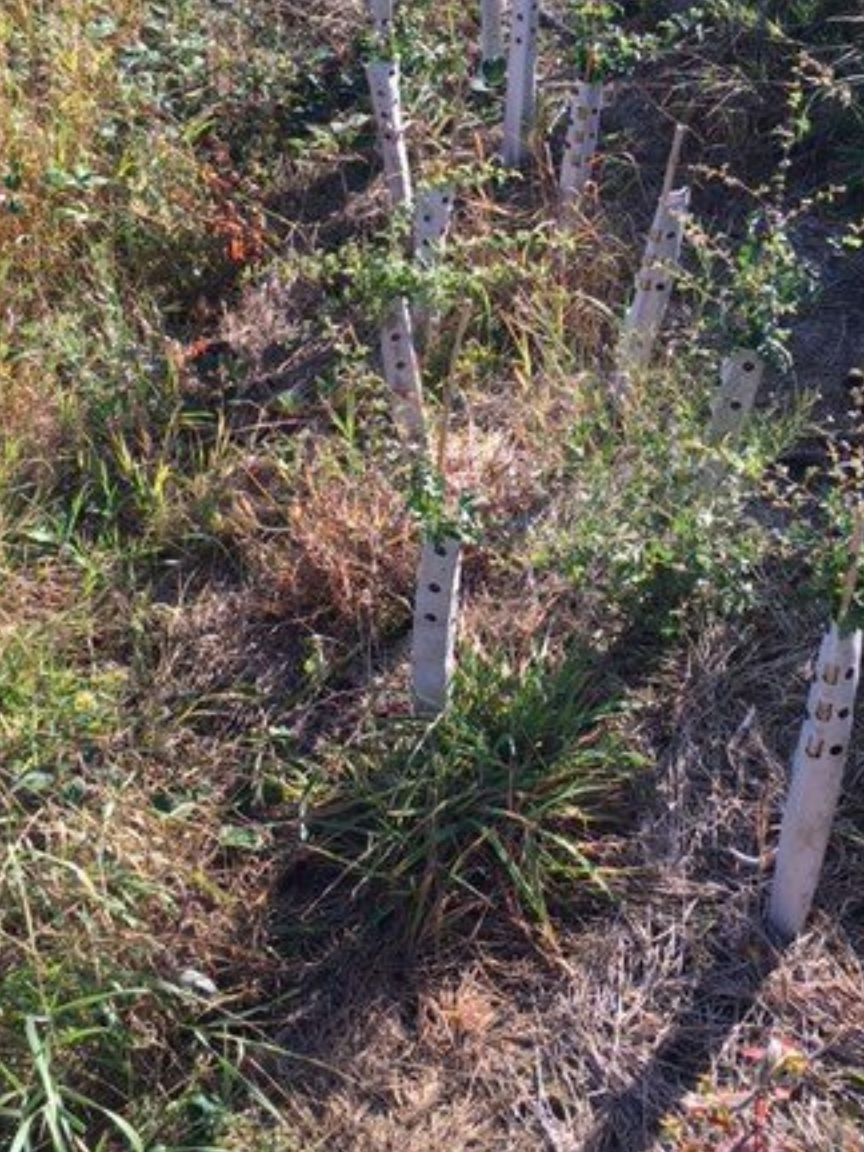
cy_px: 424
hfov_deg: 33.6
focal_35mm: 43
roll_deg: +1.8
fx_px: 1431
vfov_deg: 43.5
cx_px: 483
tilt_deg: -37.6
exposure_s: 1/478
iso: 25
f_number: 2.2
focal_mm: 4.15
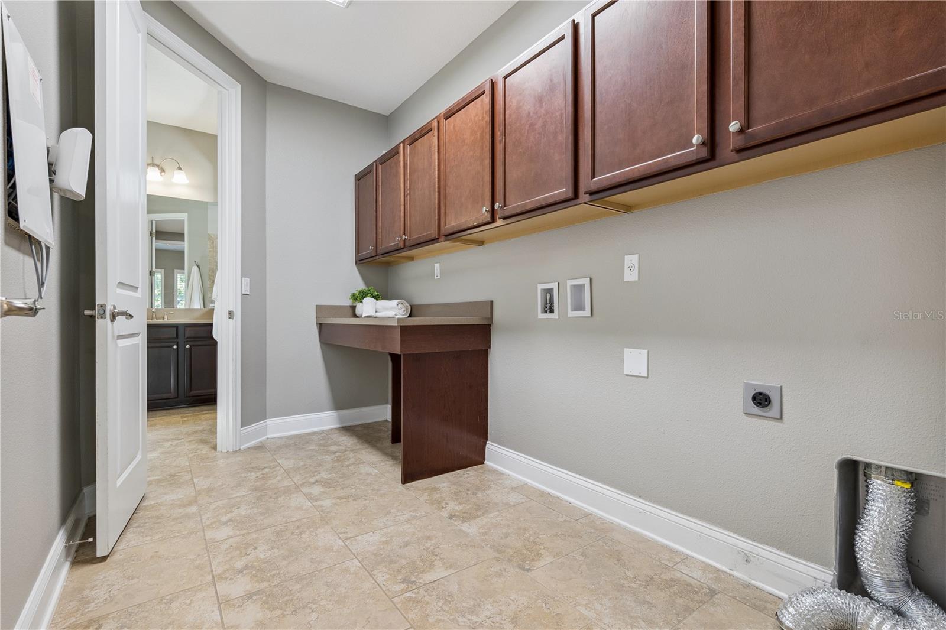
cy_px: 315
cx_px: 473
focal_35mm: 16
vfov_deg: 73.7
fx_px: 420
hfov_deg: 96.7
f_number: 10
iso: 800
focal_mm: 16
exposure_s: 1/15
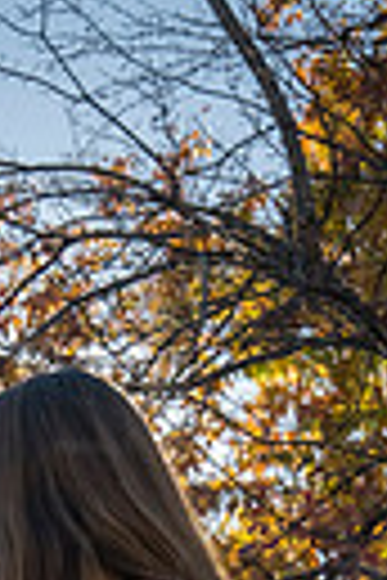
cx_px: -45
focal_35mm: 216
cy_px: 733
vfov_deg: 9.4
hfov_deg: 6.3
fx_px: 3483
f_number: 20
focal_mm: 62
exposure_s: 1/160
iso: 640
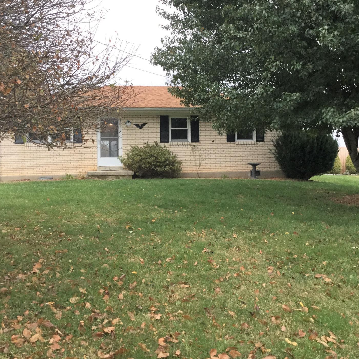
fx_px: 458
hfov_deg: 42.8
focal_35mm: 39
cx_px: 172
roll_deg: +2.5
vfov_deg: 42.7
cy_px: 148
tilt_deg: +2.6
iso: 25
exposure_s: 1/30
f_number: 2.4
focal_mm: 3.3
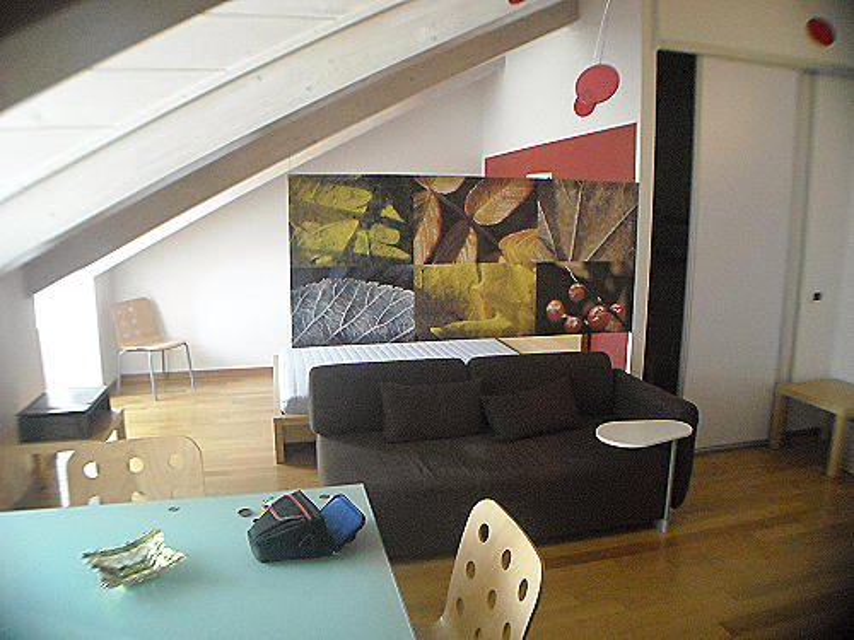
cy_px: 320
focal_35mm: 35
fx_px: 863
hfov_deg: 52.6
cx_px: 427
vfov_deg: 40.7
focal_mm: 5.7
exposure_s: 1/61
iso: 800
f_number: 2.8
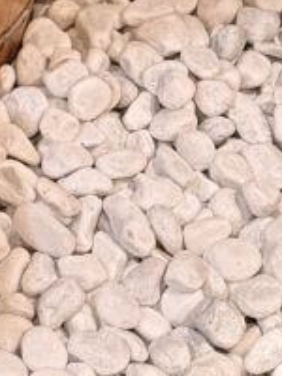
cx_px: -340
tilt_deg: -33.0
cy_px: -360
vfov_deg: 13.4
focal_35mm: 128
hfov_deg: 10.4
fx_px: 1390
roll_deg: +1.6
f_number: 1.78
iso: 400
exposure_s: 1/50
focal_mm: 6.76
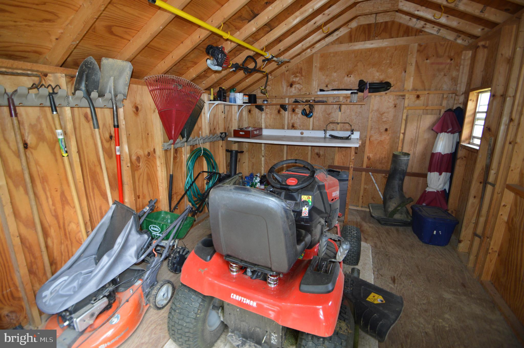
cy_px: 174
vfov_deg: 77.2
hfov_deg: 100.4
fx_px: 218
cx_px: 262
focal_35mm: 15
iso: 500
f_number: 3.5
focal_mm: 10
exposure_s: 1/60
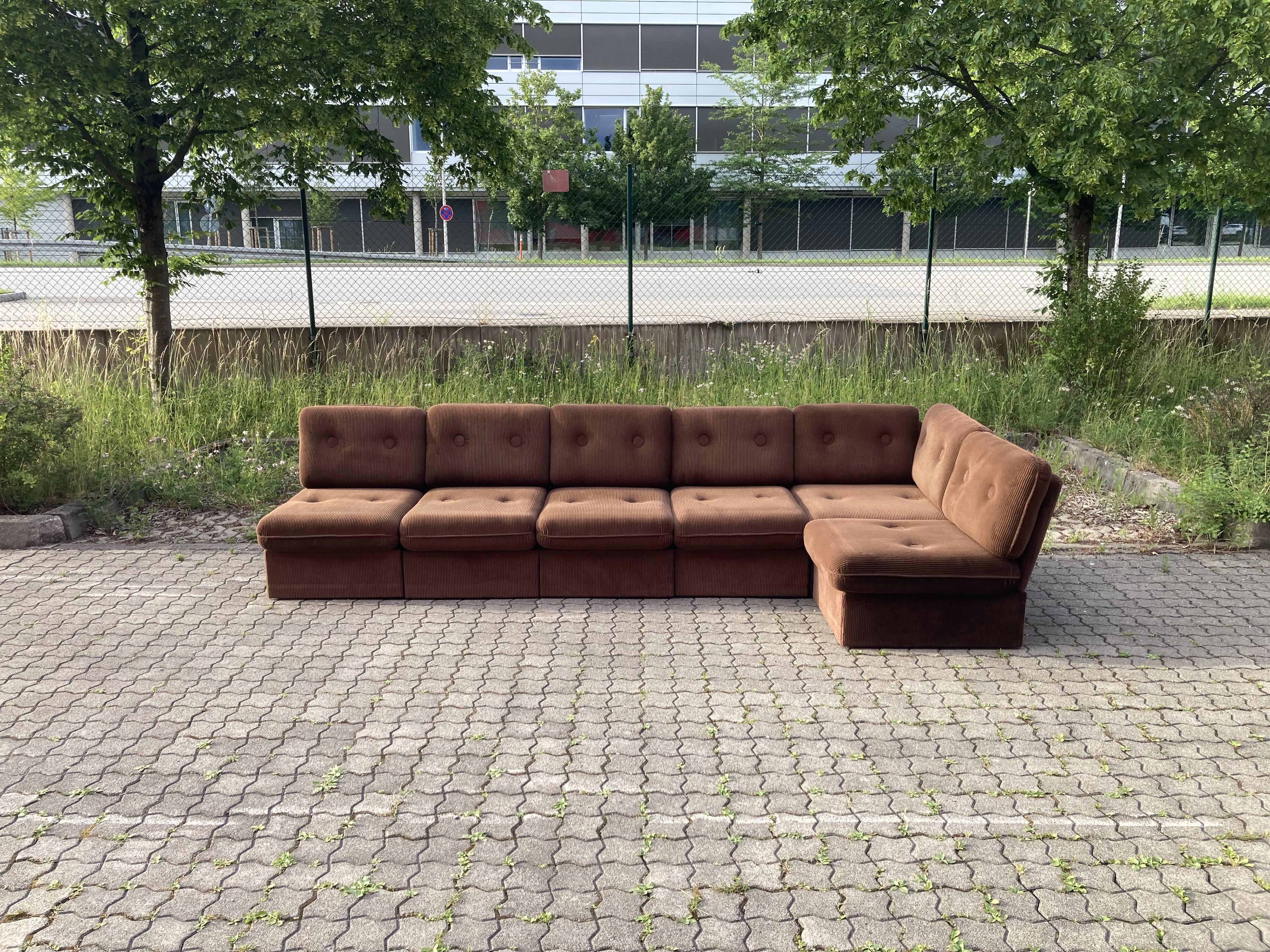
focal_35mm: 28
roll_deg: +0.5
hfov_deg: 63.4
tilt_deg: -12.8
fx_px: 1027
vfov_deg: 49.7
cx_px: 635
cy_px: 476
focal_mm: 3.99
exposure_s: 1/206
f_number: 1.8
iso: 20
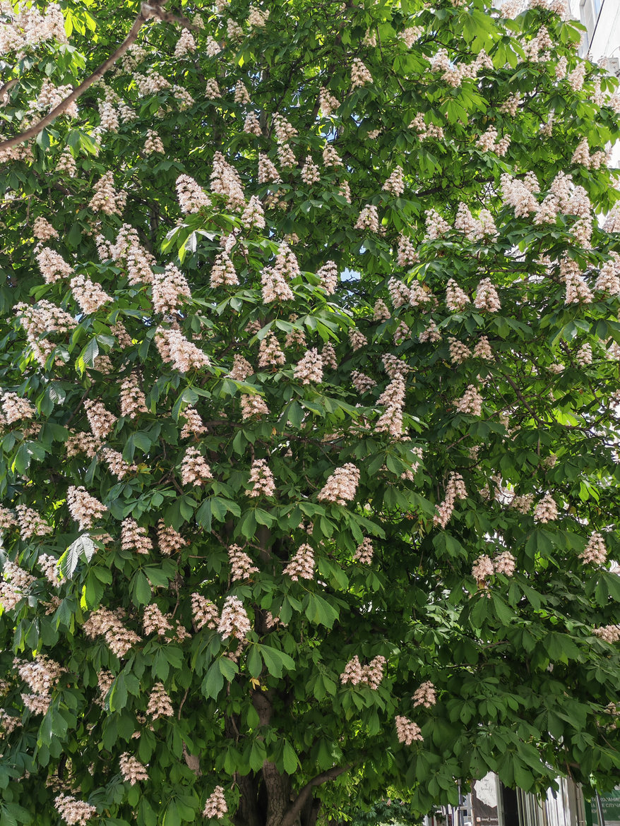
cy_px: 413
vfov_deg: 39.6
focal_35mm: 48
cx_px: 310
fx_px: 1146
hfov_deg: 30.3
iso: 50
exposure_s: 1/400
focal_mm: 6.12
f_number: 1.9
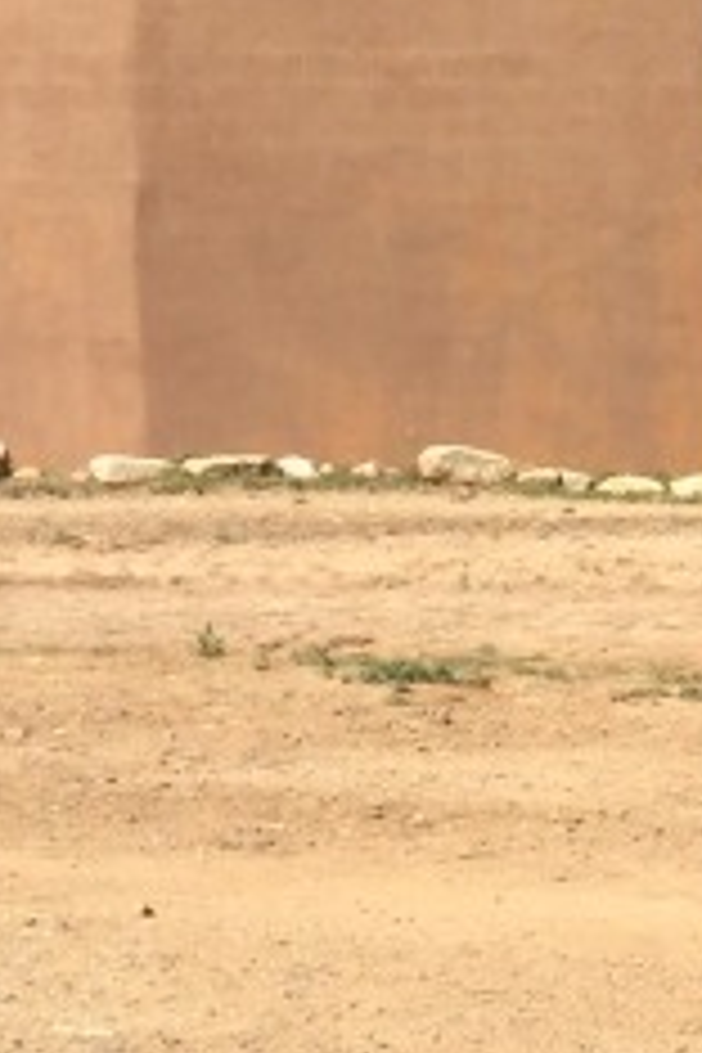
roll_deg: +0.6
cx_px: 1688
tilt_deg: -7.8
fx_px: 3861
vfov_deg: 15.5
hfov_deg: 9.3
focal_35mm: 132
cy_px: 558
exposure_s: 1/2160
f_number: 2.2
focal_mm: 4.15
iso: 32
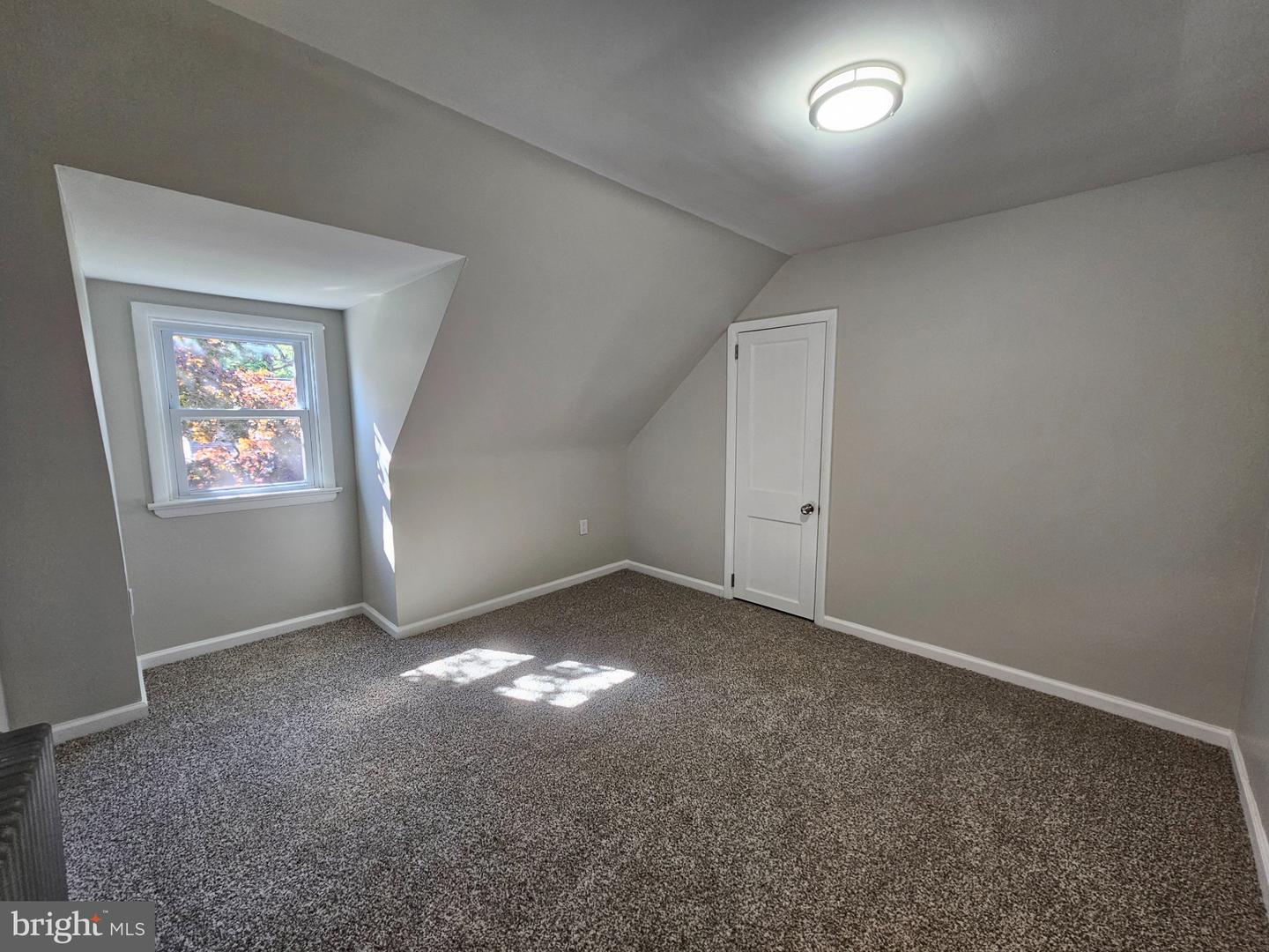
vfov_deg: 89.9
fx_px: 477
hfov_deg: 106.2
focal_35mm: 13
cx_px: 634
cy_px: 476
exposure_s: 1/60
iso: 160
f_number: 2.2
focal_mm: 2.2
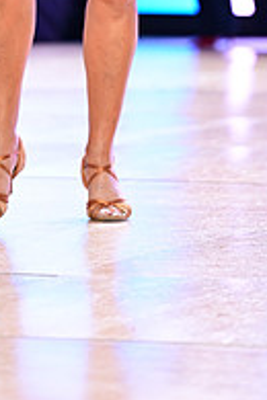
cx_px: 8
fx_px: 5451
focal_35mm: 490
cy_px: -170
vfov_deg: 4.2
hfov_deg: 2.8
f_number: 3.2
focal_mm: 165
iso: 1600
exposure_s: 1/250
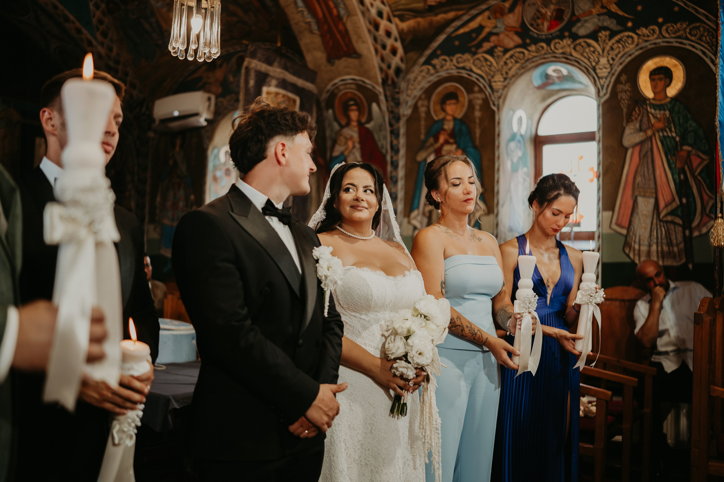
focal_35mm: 35
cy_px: 241
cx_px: 362
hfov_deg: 54.4
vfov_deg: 37.9
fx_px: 704
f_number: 1.4
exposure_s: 1/320
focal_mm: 35
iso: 640
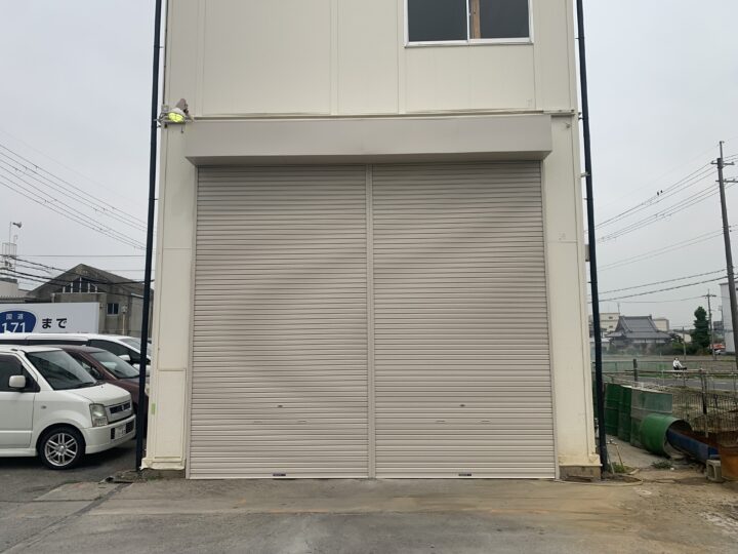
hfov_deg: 67.3
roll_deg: -0.3
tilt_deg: +7.8
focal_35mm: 26
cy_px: 277
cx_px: 369
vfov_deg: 53.1
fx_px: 554
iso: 25
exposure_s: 1/3086
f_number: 1.8
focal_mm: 4.25
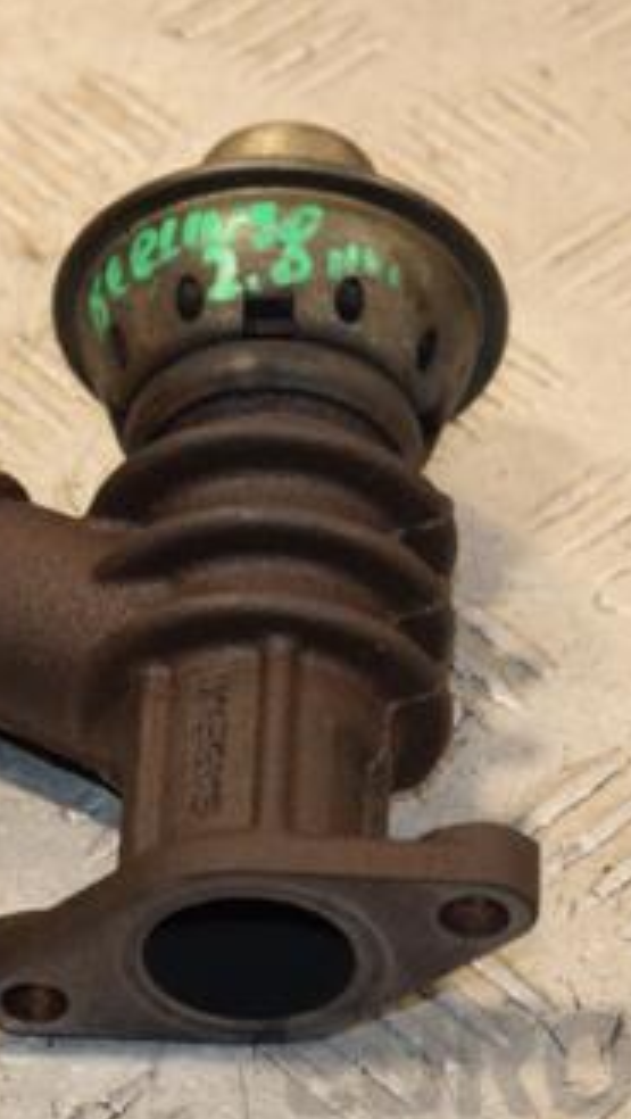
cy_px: 611
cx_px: 222
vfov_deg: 10.7
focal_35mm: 201
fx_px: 5966
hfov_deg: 6.1
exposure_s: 1/200
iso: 800
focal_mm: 70
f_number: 7.1
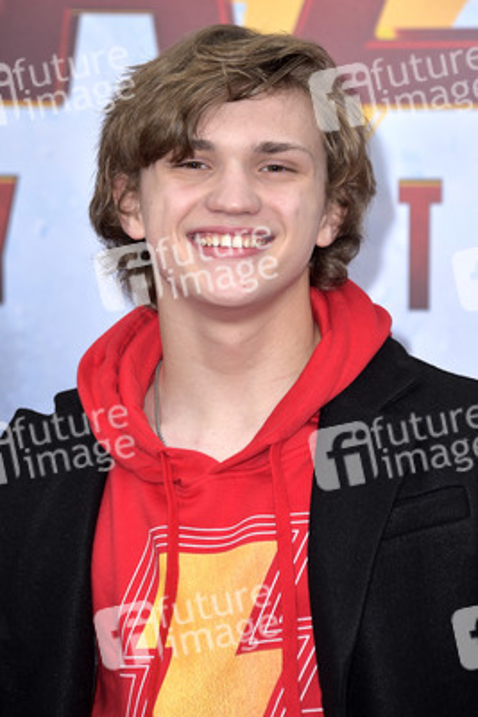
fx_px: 3781
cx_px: 239
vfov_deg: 10.8
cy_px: 358
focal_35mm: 190
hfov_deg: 7.2
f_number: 6.3
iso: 320
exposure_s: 1/250
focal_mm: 190
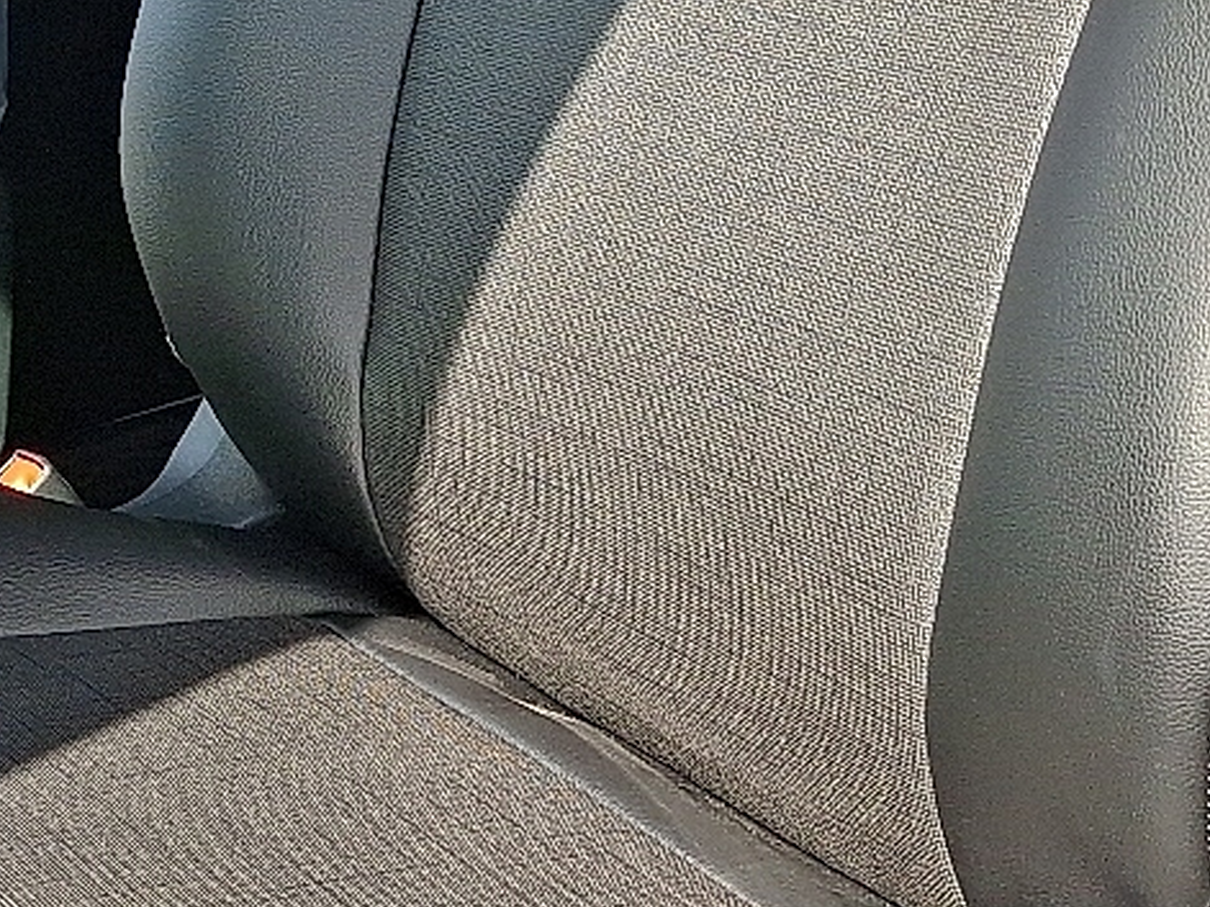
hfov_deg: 21.9
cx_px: -80
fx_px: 2970
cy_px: -121
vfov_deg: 16.8
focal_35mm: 85
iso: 25
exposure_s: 1/333
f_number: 1.8
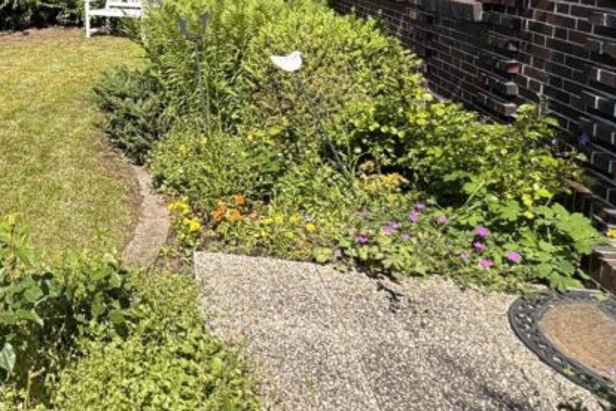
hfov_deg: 44.7
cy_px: 13
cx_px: -6
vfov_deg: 34.1
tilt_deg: -6.1
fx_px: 616
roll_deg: +1.7
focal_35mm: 36
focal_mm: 2.22
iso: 50
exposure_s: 1/1020
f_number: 2.2
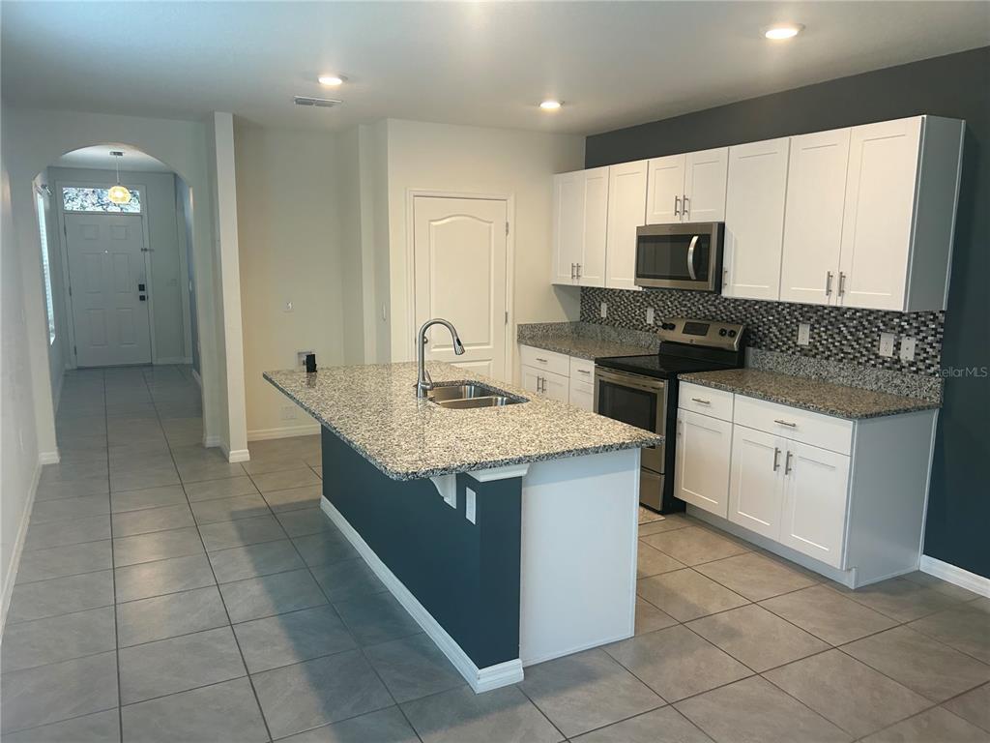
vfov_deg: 53.1
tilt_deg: -9.6
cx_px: 495
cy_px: 372
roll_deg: -0.4
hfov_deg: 67.3
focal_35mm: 26
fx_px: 744
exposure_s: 1/120
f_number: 1.5
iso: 100
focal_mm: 5.7
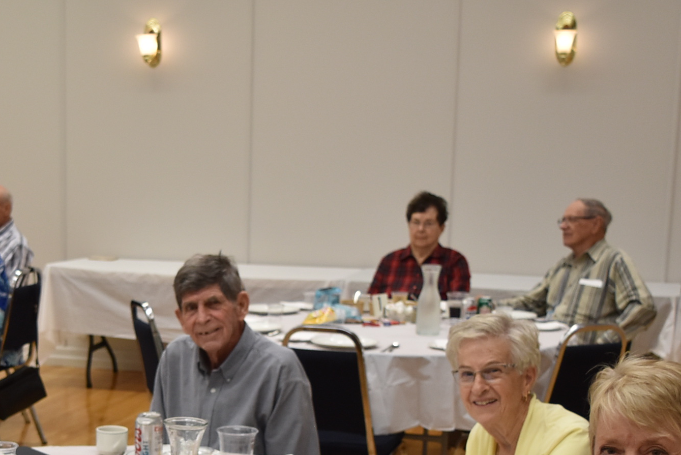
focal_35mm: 77
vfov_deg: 17.2
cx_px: 103
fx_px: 1460
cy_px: 492
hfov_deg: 25.6
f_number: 4
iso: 400
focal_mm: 23
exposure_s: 1/60
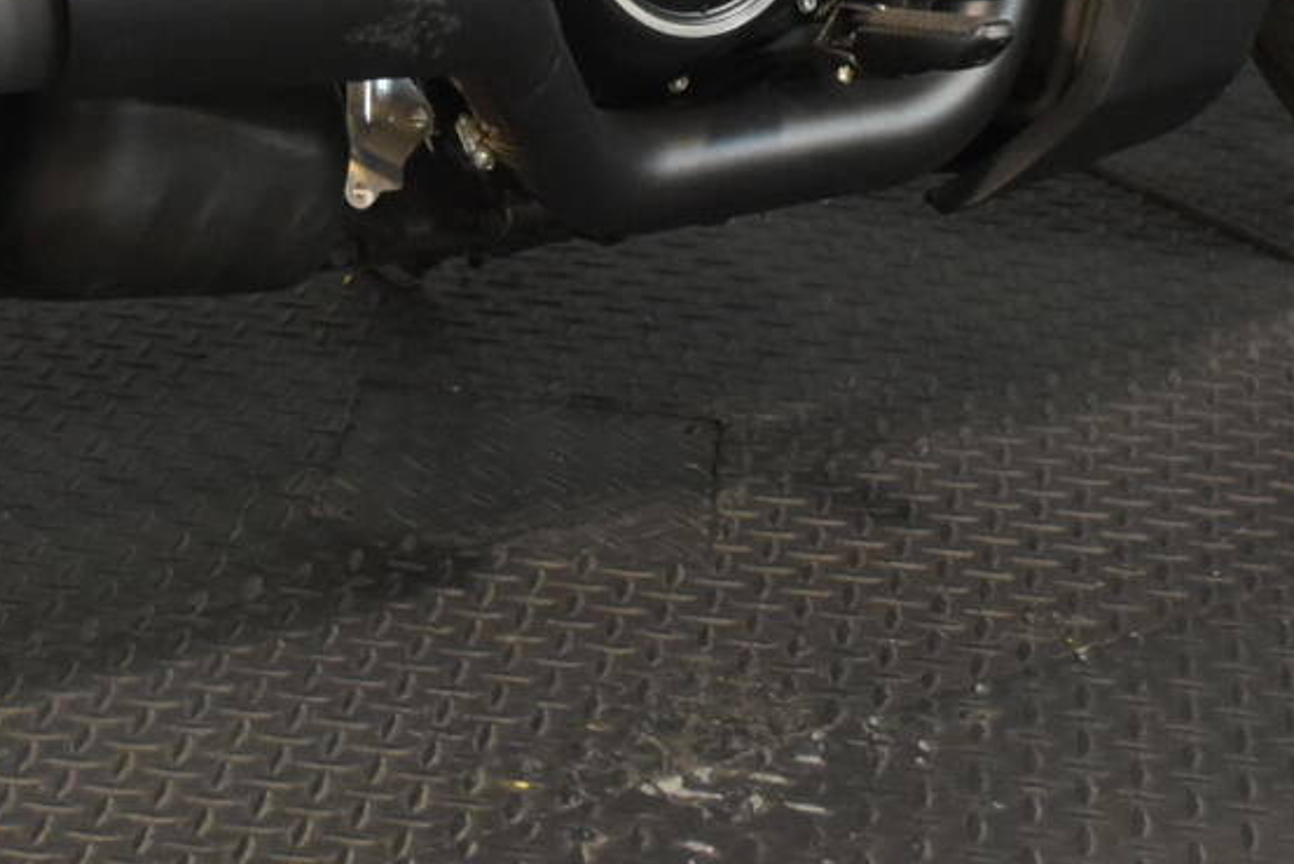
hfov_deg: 14.5
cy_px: -514
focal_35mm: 141
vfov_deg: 9.4
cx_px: 360
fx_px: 5069
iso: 1250
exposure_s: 1/30
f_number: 4.2
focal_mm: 26
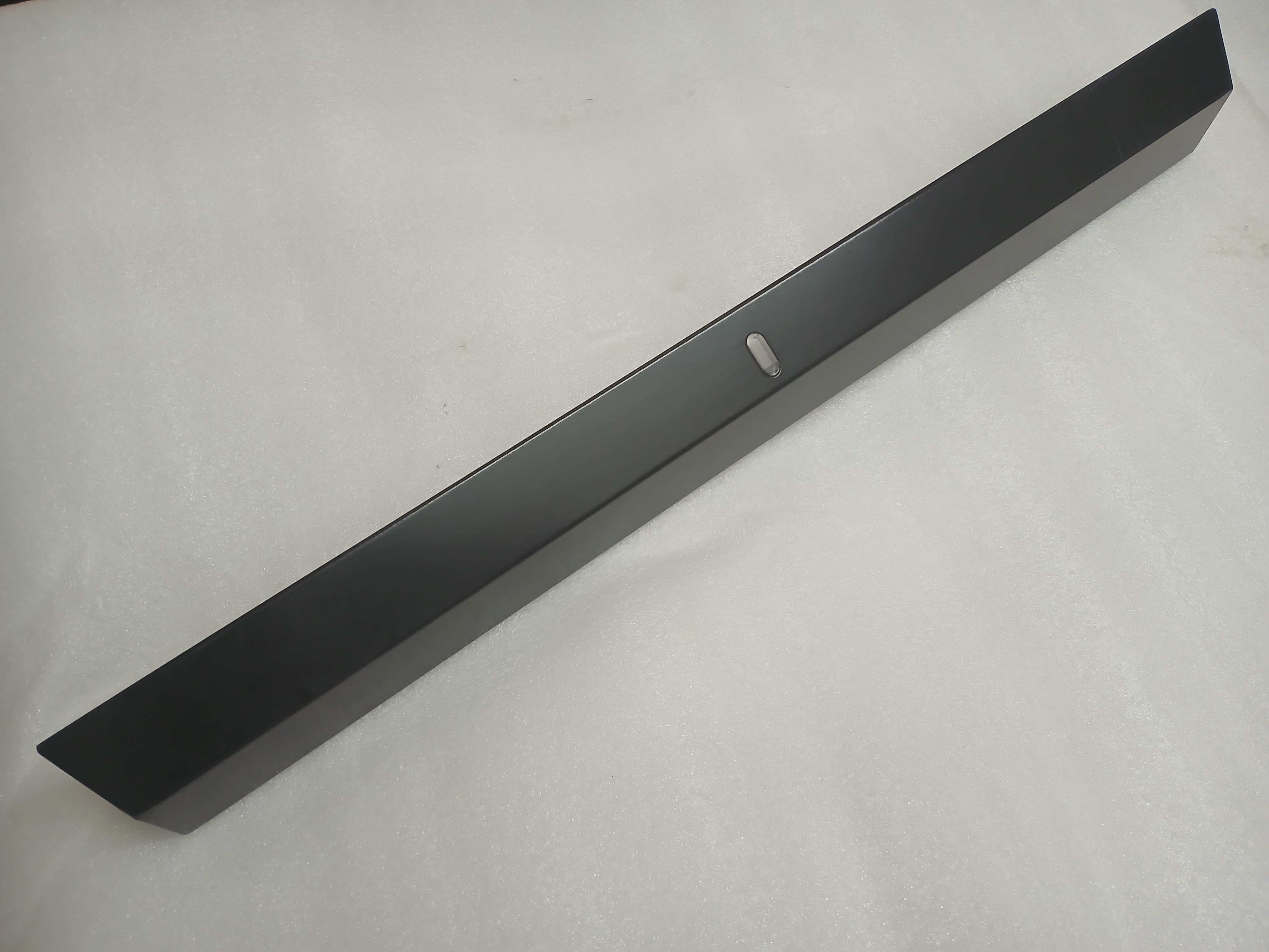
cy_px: 476
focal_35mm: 26
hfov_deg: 67.3
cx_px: 634
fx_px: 953
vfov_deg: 53.1
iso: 250
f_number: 1.8
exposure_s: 1/33.3
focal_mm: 3.98
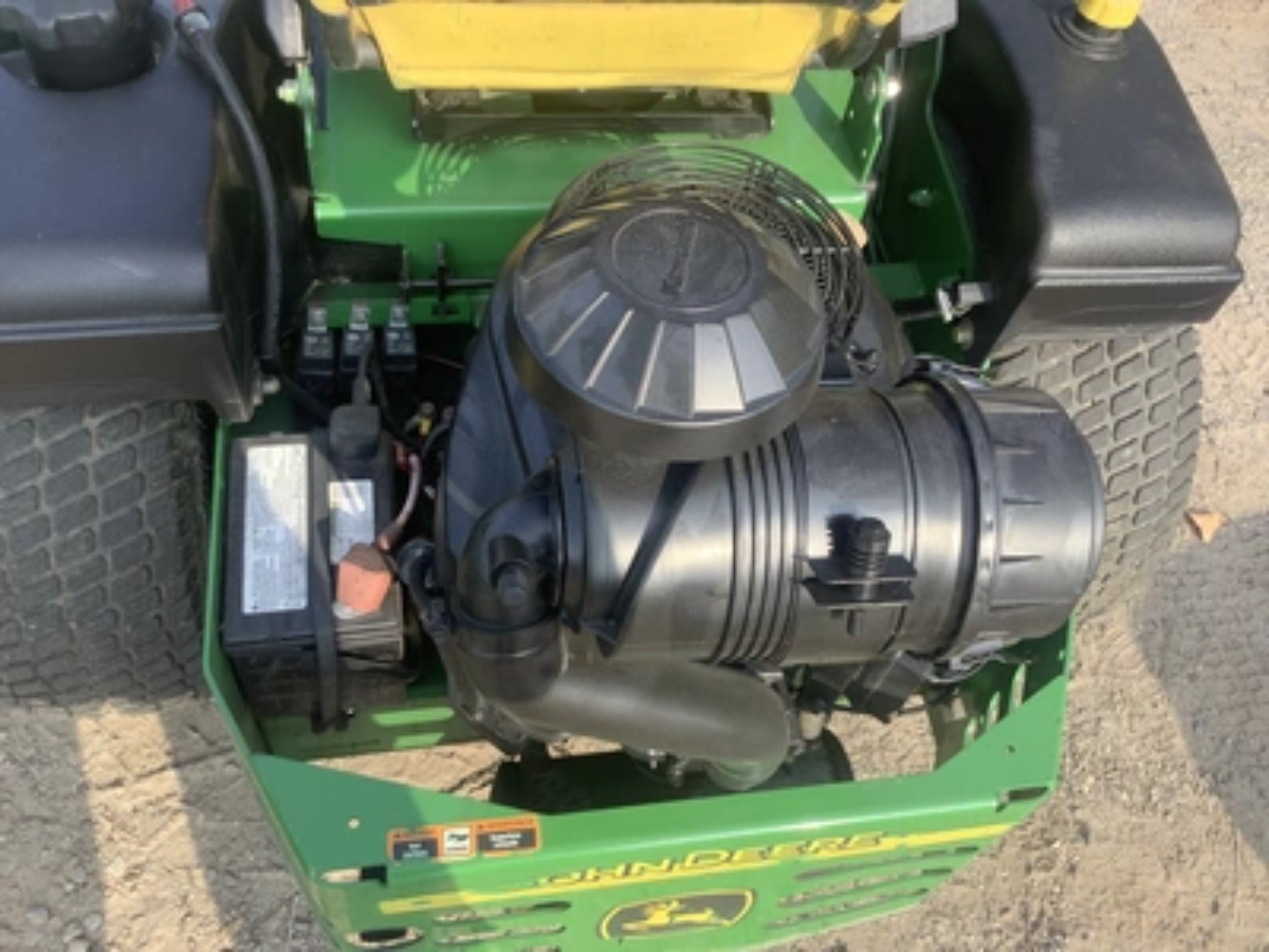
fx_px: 1136
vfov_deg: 45.4
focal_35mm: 31
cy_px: 476
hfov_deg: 58.4
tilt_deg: -57.8
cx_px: 634
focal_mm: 3.3
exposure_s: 1/255
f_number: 2.4
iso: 25
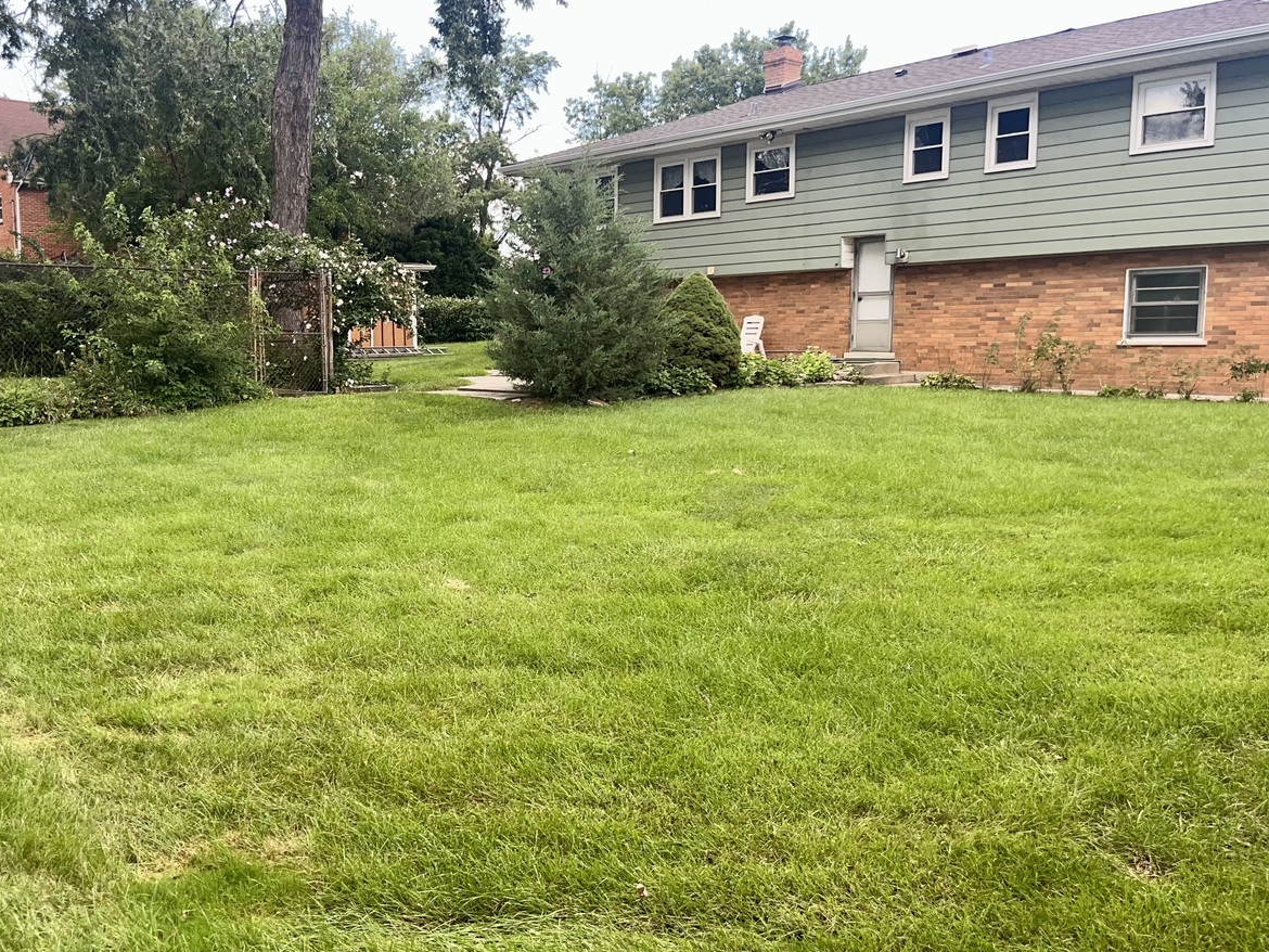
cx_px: 496
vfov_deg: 44.2
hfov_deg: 56.3
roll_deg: +0.1
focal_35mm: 32
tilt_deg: -6.9
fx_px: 1173
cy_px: 455
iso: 32
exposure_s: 1/746
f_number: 1.6
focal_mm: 5.1
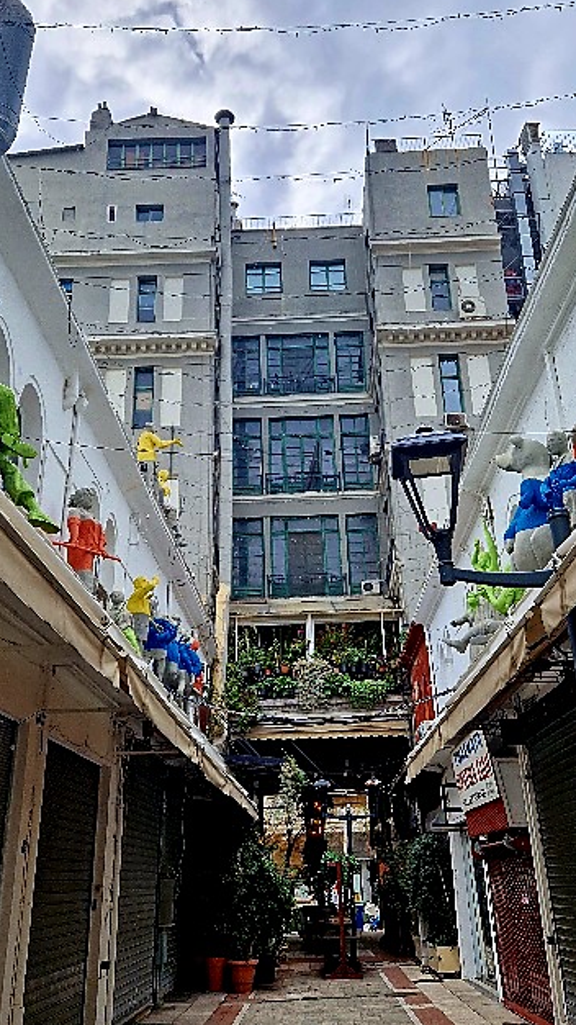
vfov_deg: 61.0
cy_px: 490
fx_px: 869
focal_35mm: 32
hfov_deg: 36.7
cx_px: 304
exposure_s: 1/714
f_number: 1.8
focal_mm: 5.4
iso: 50
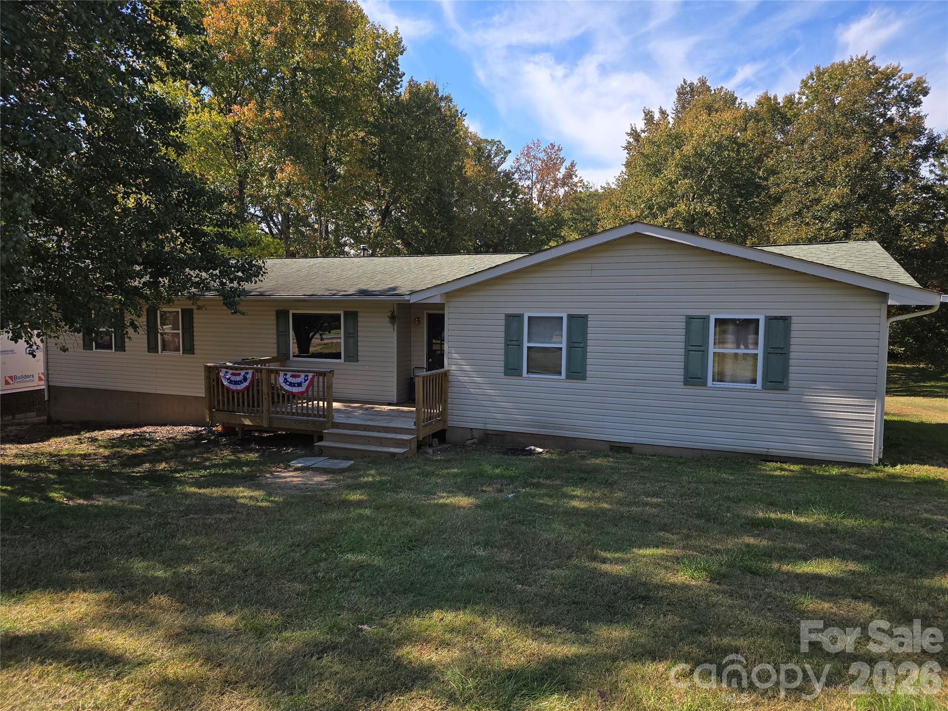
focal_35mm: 23
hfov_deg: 73.9
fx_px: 630
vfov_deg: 58.9
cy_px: 356
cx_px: 474
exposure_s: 1/427
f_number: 1.7
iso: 12
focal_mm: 6.3
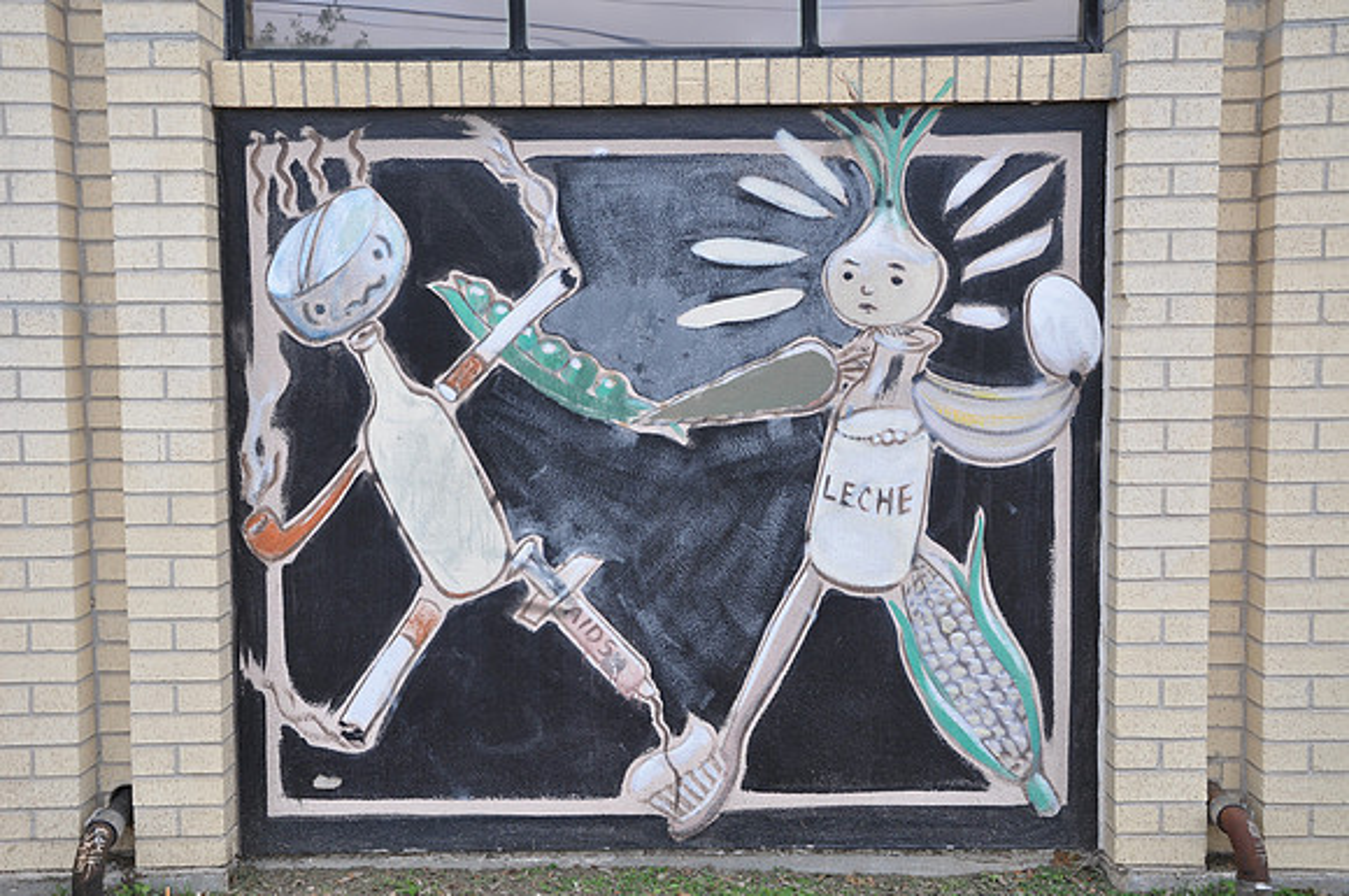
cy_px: 448
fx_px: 1459
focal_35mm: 39
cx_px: 674
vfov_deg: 34.1
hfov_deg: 49.6
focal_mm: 26
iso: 200
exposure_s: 1/200
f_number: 7.1
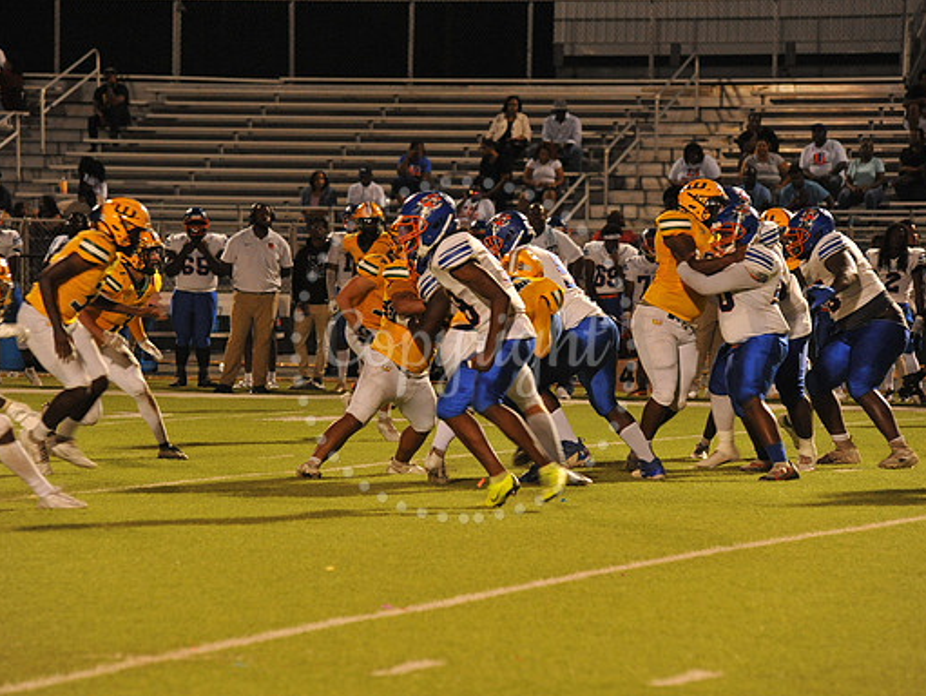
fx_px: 5836
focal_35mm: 218
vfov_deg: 6.8
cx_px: 464
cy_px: 348
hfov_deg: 9.1
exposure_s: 1/160
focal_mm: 200
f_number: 5.6
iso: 3200
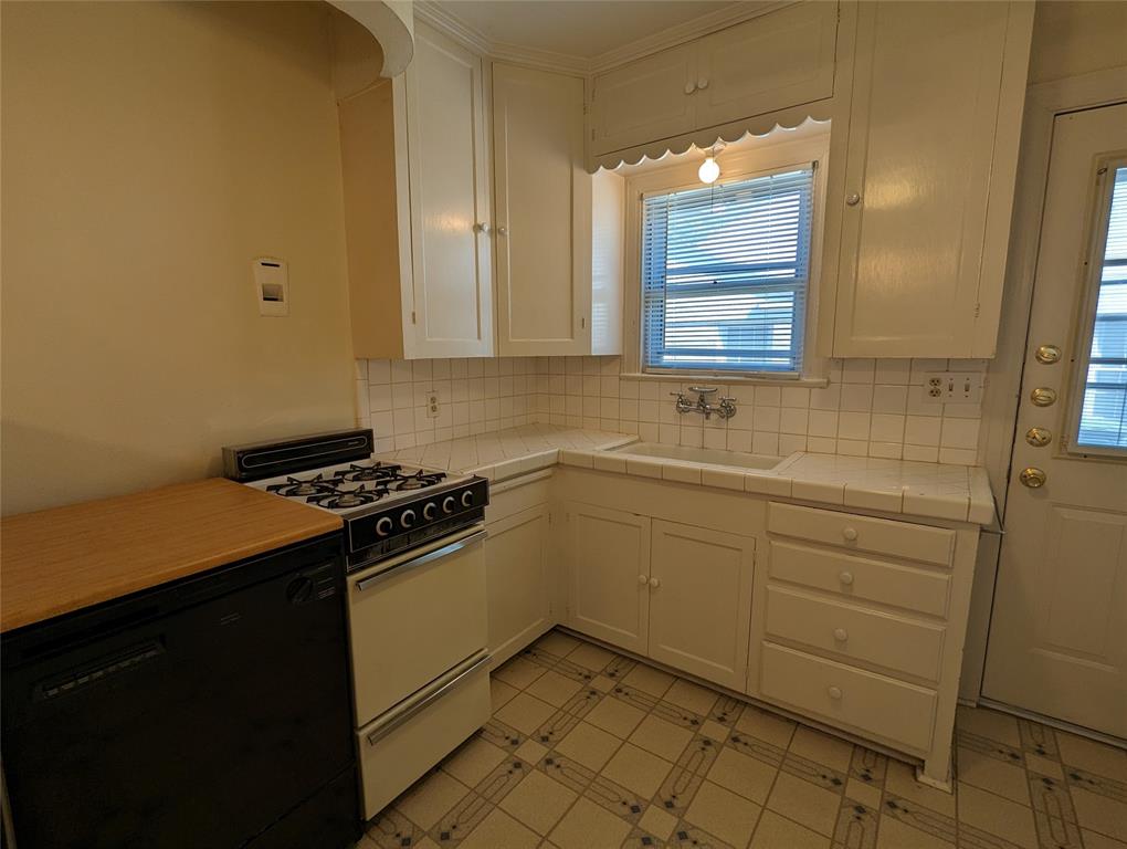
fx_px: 522
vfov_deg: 78.2
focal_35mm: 16
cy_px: 424
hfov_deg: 94.4
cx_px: 564
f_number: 2.2
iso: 59
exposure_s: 1/120
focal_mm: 2.35
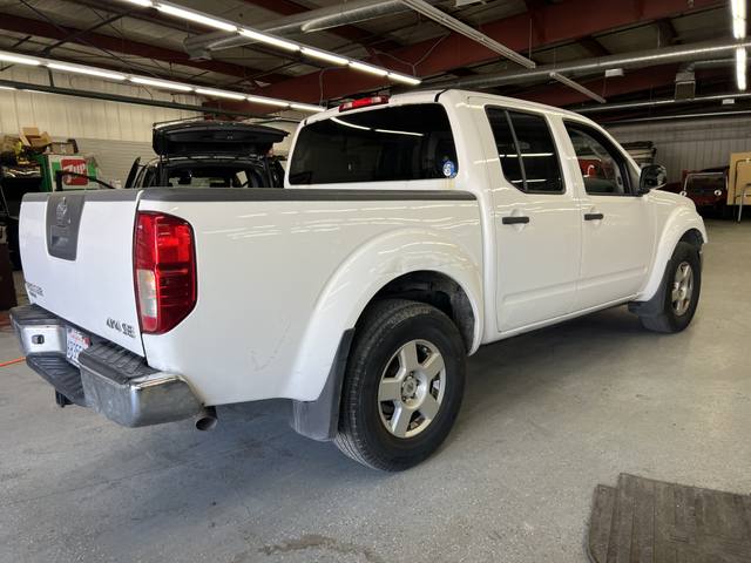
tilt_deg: -11.0
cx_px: 376
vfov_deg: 53.1
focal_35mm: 26
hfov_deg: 67.3
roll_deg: +1.2
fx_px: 564
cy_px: 282
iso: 50
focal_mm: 5.7
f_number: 1.5
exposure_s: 1/120
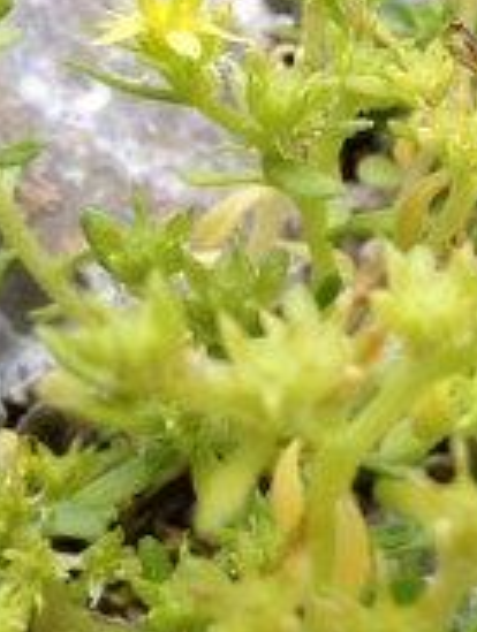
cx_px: 553
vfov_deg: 22.6
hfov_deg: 16.6
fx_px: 1575
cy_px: 200
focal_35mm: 86
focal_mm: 4.28
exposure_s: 1/302
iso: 64
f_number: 2.4
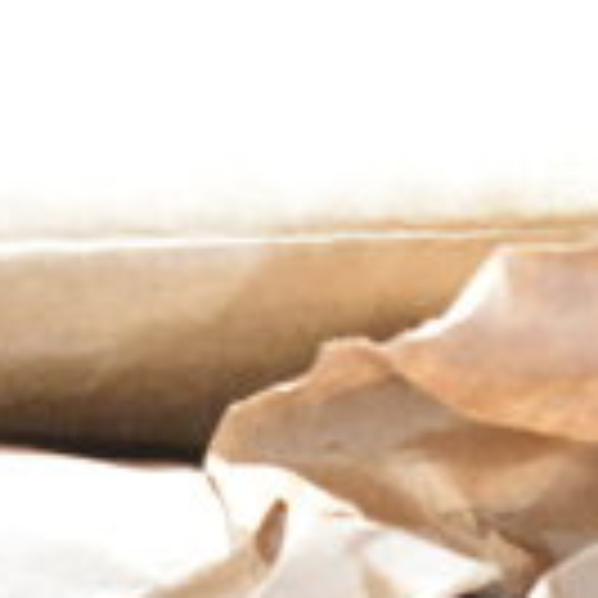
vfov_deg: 9.7
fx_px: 3440
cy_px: 888
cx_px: 265
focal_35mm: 176
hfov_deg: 9.9
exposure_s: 1/100
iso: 6400
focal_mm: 30
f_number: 5
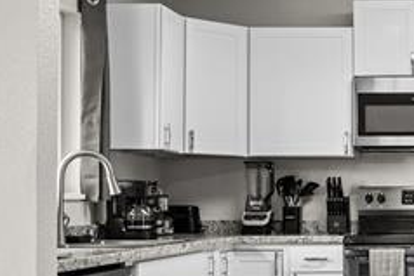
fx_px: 919
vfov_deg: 17.0
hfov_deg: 23.1
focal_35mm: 80
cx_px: 508
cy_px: 201
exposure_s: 1/1.25
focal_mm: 19.8
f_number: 8
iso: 100
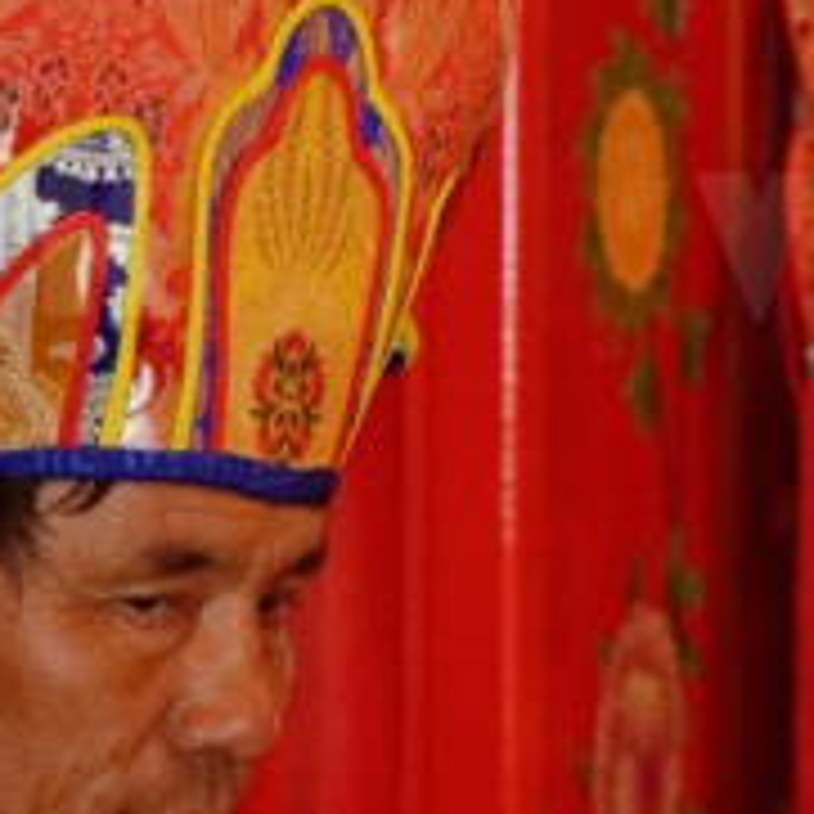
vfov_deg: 2.0
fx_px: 23196
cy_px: 382
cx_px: 1246
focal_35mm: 872
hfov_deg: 2.0
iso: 2000
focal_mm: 155
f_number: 6.3
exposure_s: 1/160
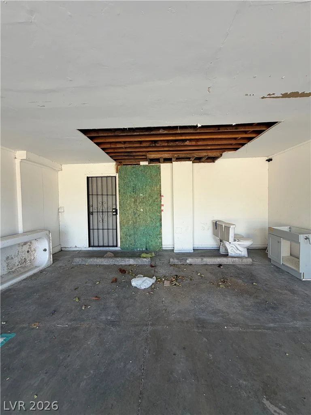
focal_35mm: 14
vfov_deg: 102.1
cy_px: 208
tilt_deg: -1.4
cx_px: 156
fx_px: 168
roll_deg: -0.1
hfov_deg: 85.7
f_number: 2.2
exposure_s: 1/121
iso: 80
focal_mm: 2.22
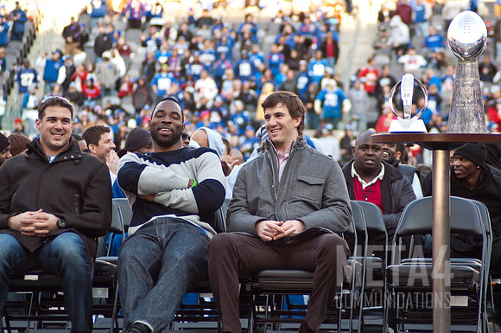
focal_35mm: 205
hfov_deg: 10.1
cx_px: 250
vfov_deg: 6.7
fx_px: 2843
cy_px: 166
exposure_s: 1/160
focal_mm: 130
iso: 320
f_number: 4.2
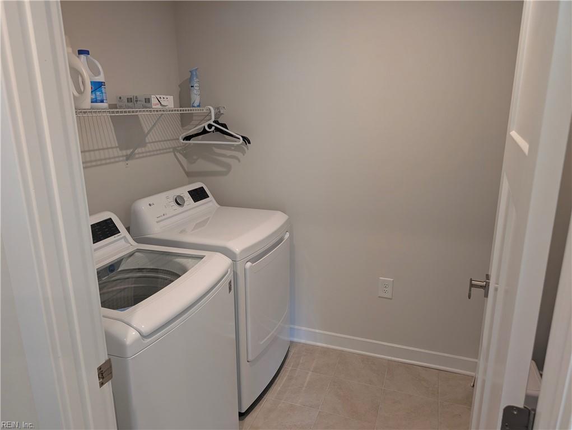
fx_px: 397
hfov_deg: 71.5
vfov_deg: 56.9
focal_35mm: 24
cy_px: 215
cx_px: 286
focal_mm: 6.9
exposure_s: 1/120
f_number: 1.68
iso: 328
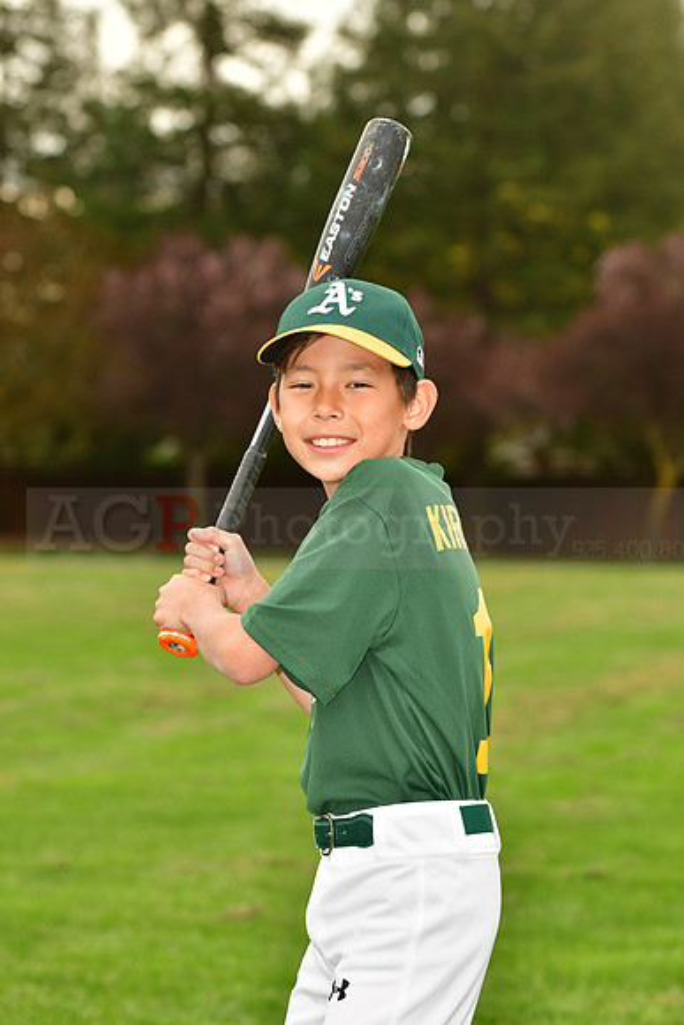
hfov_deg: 7.9
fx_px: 4956
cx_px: 342
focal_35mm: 174
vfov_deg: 11.8
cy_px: 512
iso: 400
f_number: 5
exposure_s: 1/500
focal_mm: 116
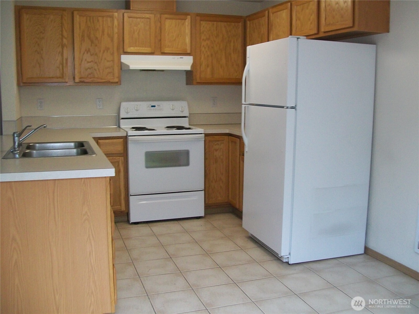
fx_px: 436
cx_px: 210
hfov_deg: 51.4
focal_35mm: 36
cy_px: 157
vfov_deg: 39.7
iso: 160
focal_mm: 6
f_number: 2.7
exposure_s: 1/60
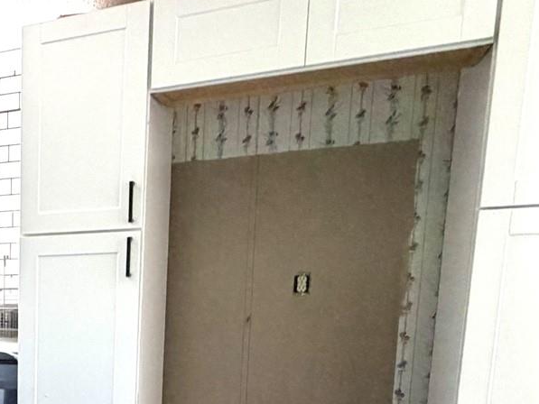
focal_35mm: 48
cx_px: -135
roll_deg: +2.7
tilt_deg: -10.8
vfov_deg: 28.4
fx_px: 748
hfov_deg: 31.8
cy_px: 404
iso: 320
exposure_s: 1/102
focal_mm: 2.22
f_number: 2.2
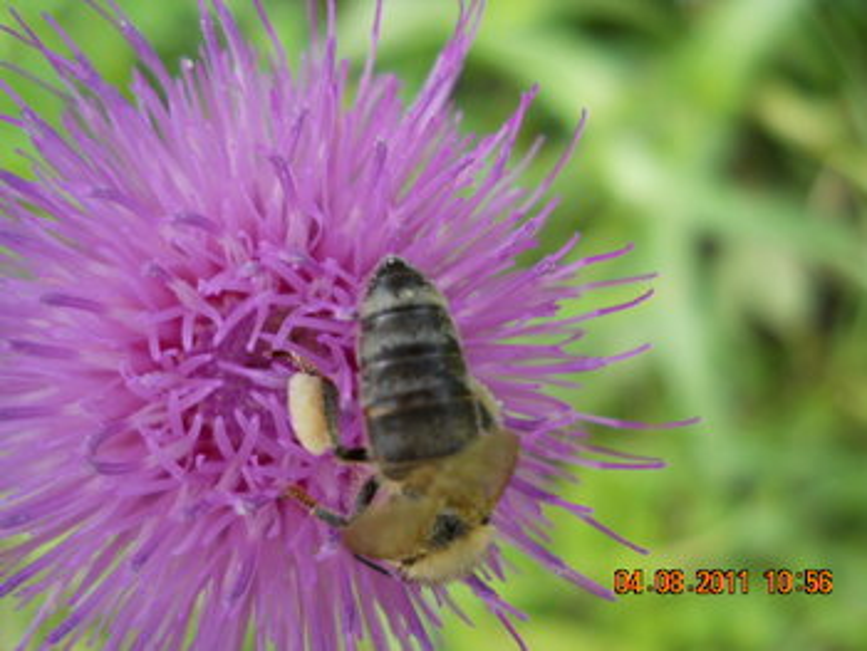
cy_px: 326
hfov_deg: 45.7
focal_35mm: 41
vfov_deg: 35.2
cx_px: 434
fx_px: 1028
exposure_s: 1/160
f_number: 3.1
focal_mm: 6.72
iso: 80
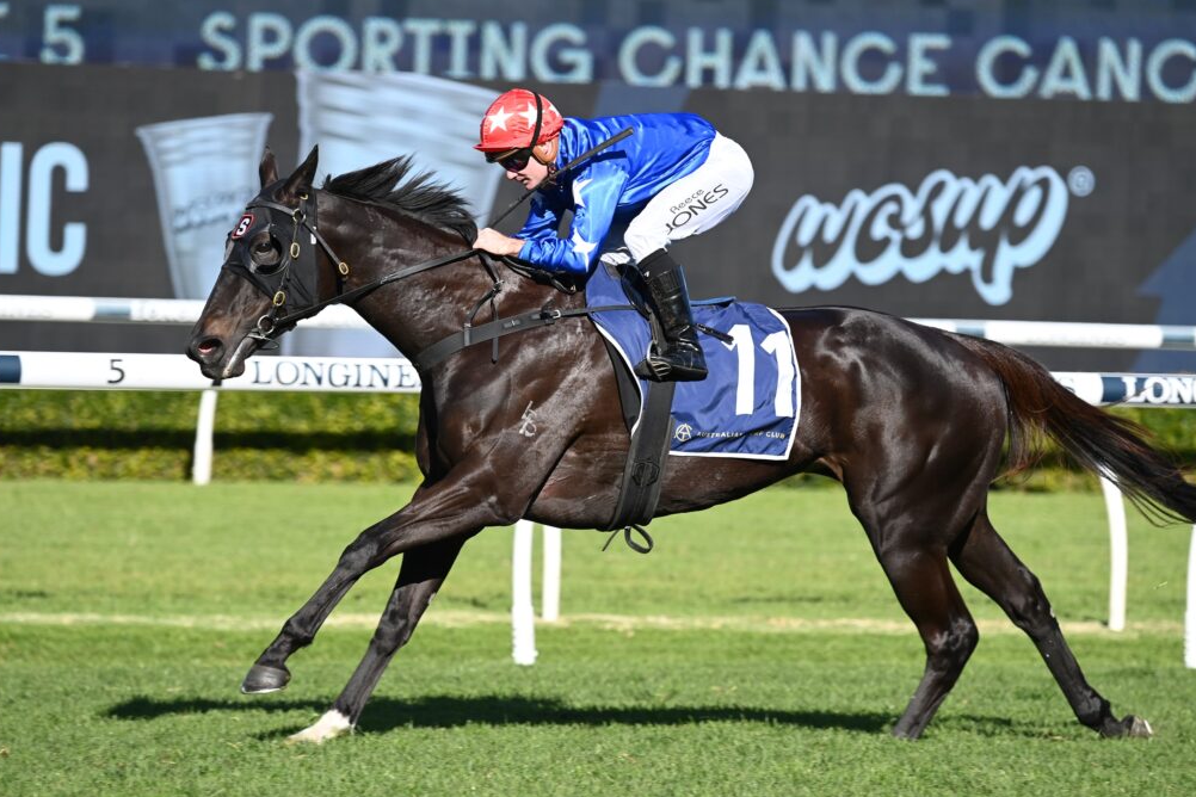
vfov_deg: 5.0
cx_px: 594
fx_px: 9169
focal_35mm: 276
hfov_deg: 7.5
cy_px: 406
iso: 450
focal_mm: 270
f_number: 5.6
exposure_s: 1/1600
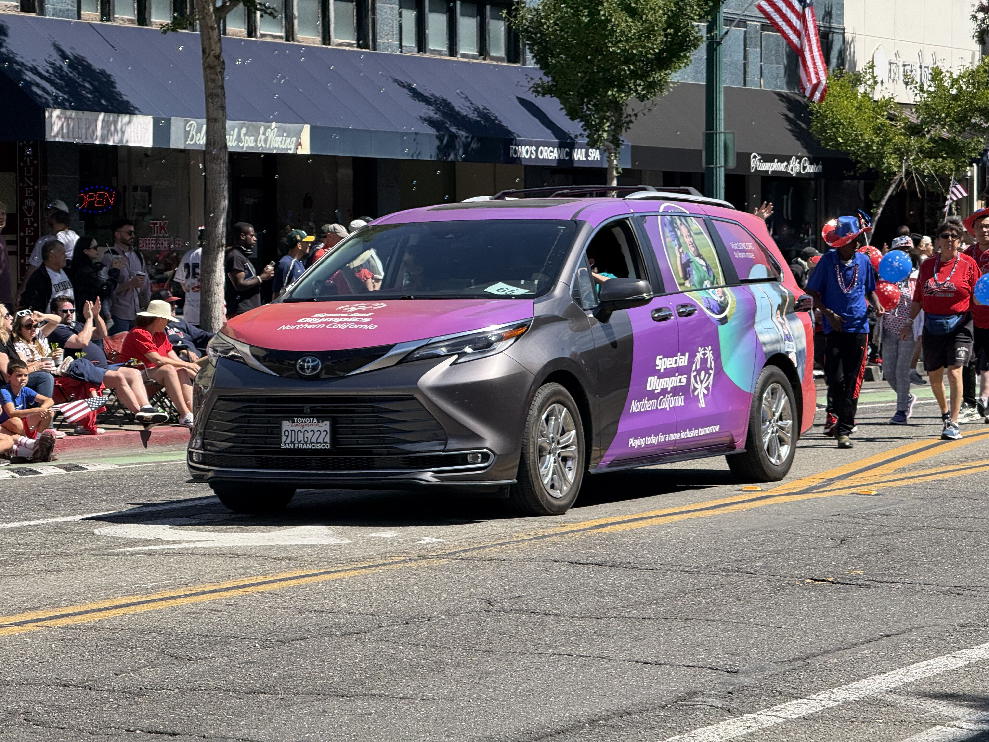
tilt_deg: -1.9
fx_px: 3428
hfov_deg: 16.4
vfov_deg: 12.3
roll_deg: +0.1
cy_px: 371
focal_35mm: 120
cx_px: 494
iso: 50
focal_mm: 15.66
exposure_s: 1/977
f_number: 2.8
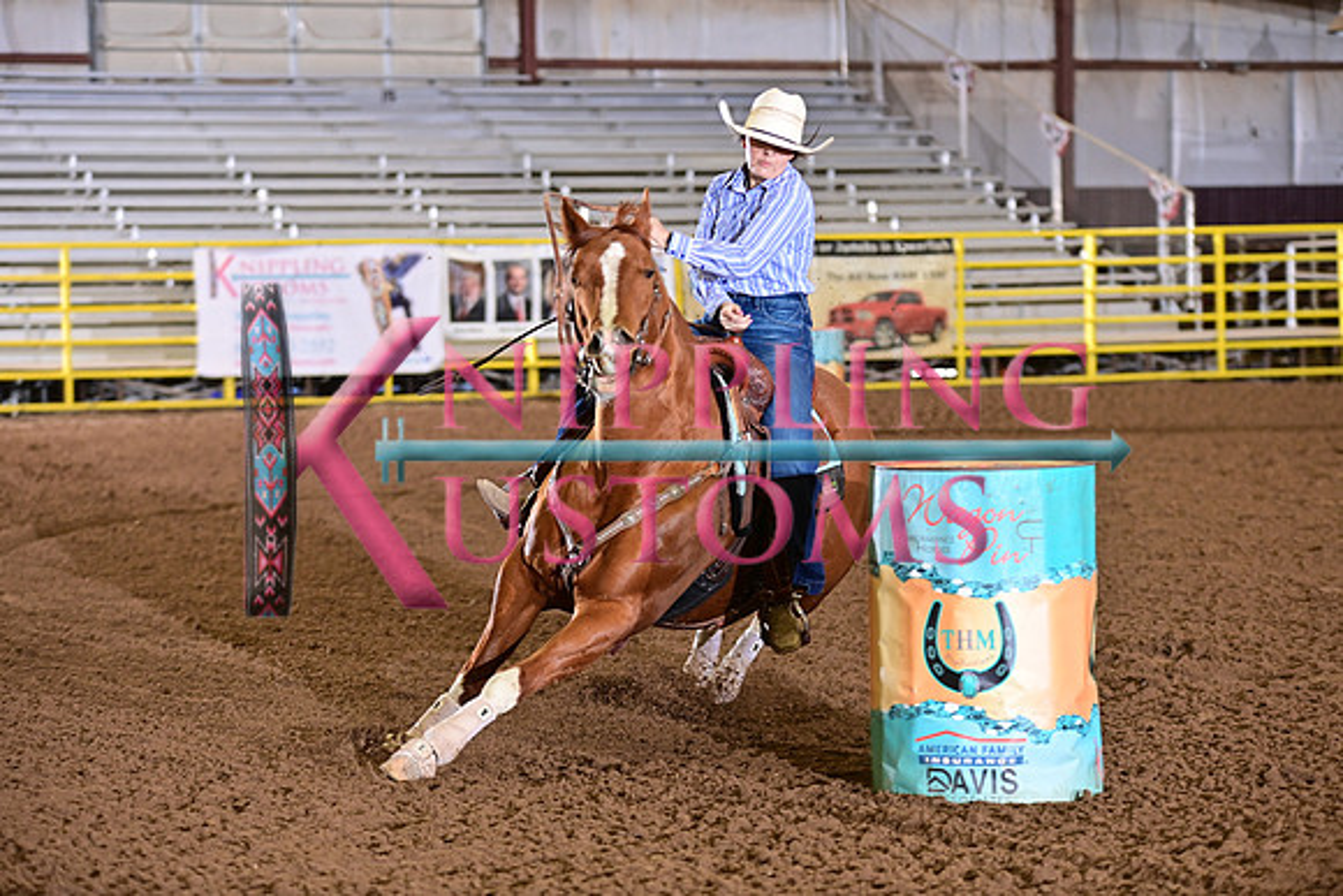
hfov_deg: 18.3
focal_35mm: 112
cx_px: 672
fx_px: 4179
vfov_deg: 12.2
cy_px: 448
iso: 1250
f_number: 3.2
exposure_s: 1/200
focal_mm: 112
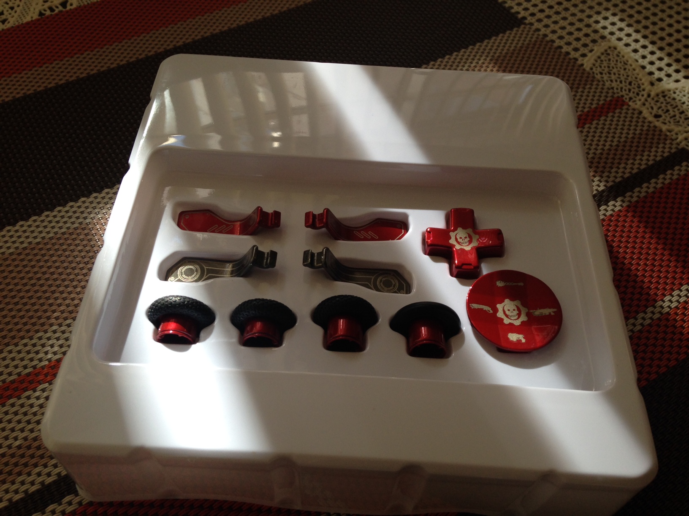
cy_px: 258
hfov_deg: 55.4
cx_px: 344
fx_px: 657
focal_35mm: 33
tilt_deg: -53.6
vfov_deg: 42.9
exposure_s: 1/60
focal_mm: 4.12
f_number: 2.4
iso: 64
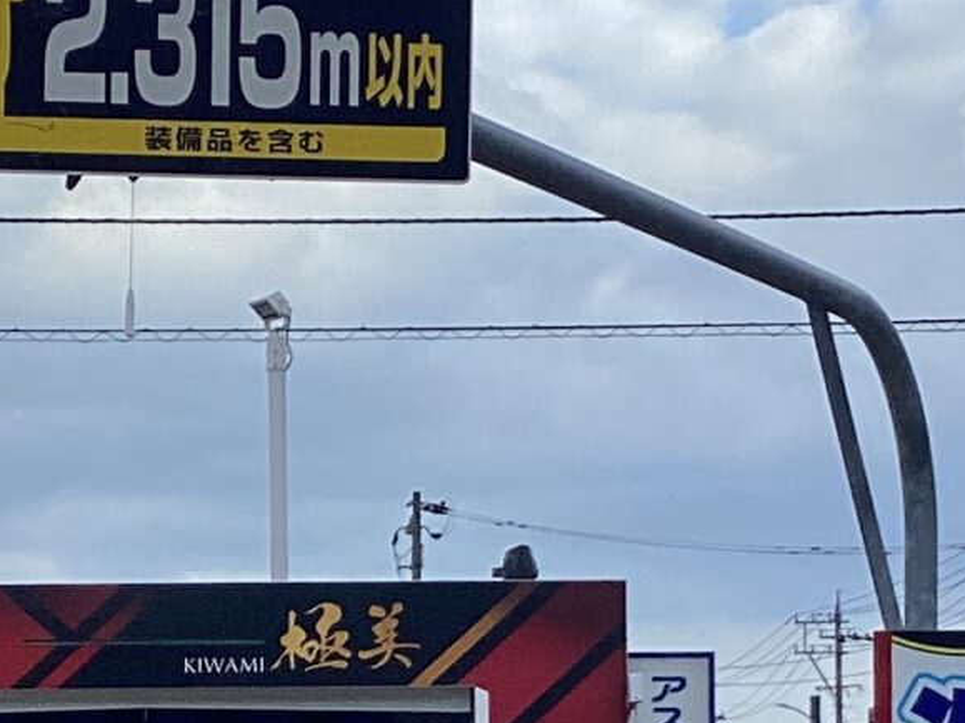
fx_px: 3818
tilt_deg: +0.9
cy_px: 890
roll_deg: +0.1
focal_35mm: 137
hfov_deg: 14.4
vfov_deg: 10.6
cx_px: 372
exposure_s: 1/1058
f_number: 2.4
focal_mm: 3.3
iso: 25
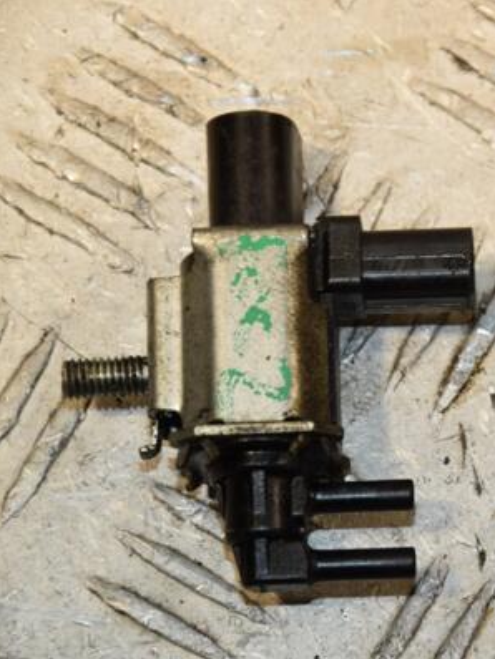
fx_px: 4359
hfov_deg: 6.5
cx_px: 493
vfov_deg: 8.7
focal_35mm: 229
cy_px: 329
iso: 800
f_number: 8
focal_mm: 105
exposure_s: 1/200
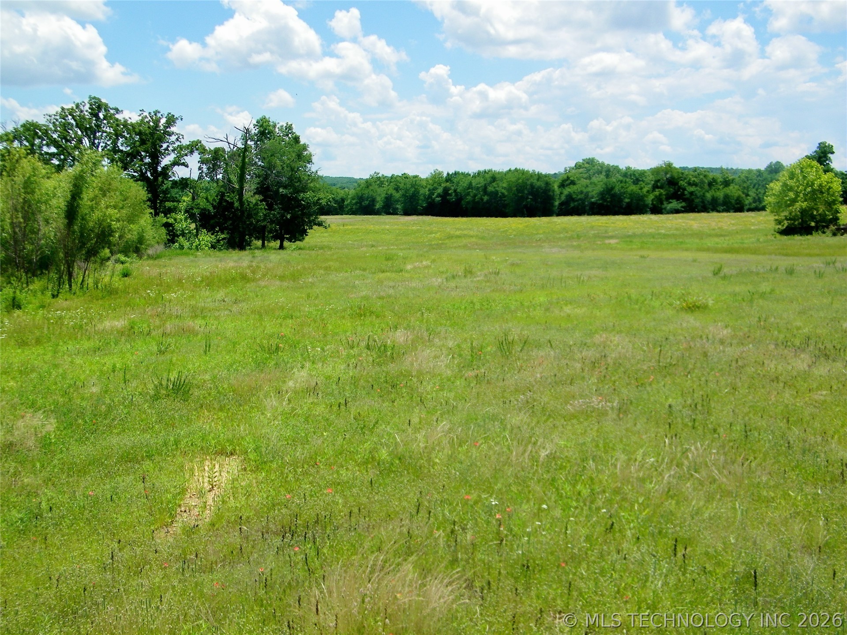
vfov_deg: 36.8
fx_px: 954
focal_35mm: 39
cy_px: 318
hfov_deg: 47.9
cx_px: 424
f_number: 7.6
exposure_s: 1/250
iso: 80
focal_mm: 6.9
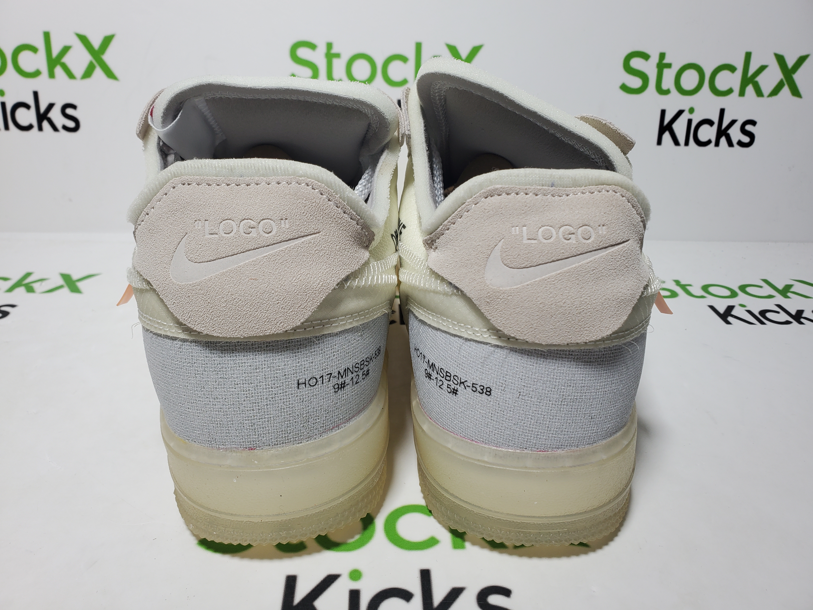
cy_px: 305
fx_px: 611
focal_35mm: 26
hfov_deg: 67.3
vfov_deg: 53.1
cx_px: 406
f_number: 2.4
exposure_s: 1/230
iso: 50
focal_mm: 4.3
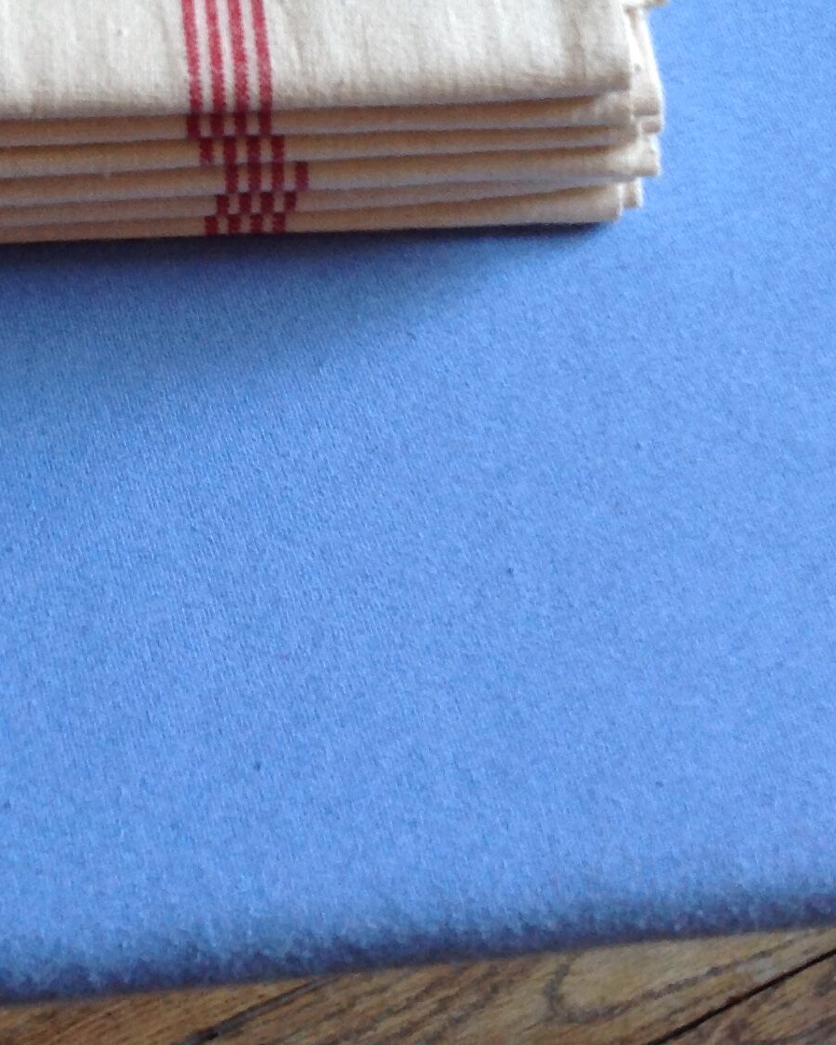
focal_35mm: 79
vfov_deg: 22.9
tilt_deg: -56.0
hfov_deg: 19.0
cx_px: 50
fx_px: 2444
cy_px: -76
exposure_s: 1/15
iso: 80
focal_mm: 4.28
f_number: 2.4
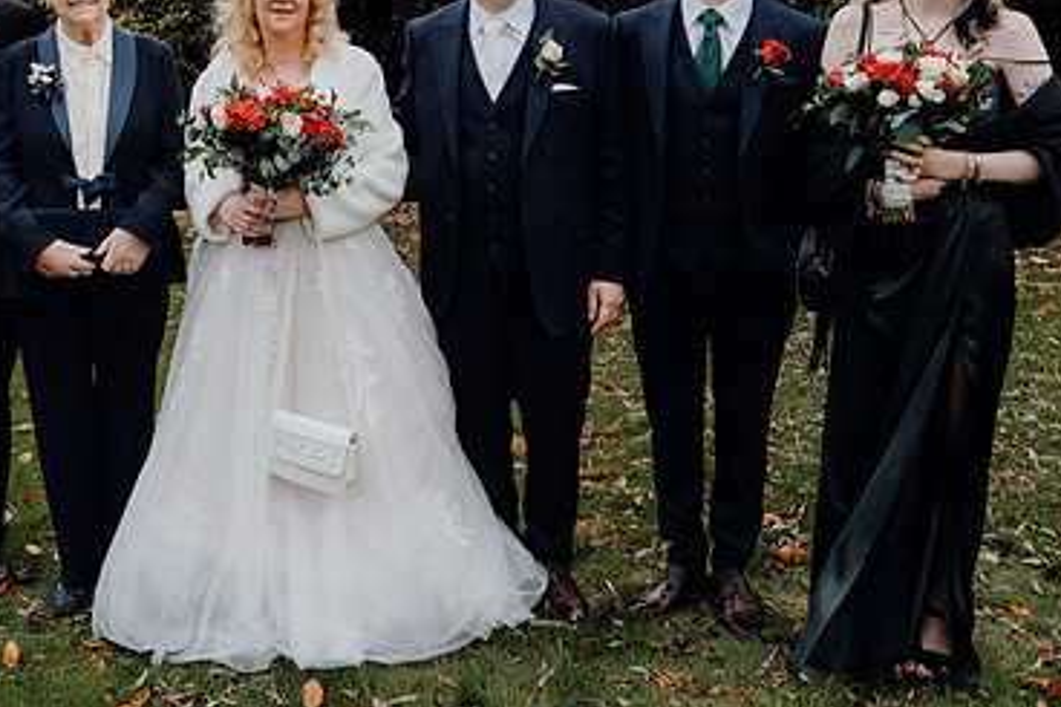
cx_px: 352
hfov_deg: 46.7
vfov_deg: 32.3
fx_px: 1208
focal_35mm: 41
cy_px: 229
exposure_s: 1/250
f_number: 5
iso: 3200
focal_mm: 26
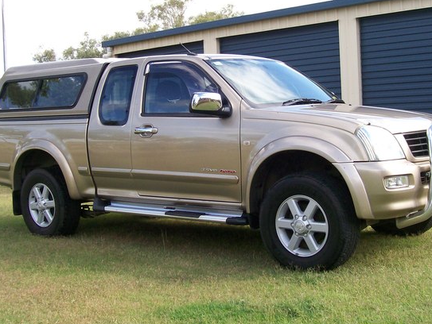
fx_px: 662
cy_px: 160
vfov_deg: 27.6
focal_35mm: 53
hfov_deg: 36.1
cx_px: 224
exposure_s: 1/510
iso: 80
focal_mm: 6
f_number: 2.7
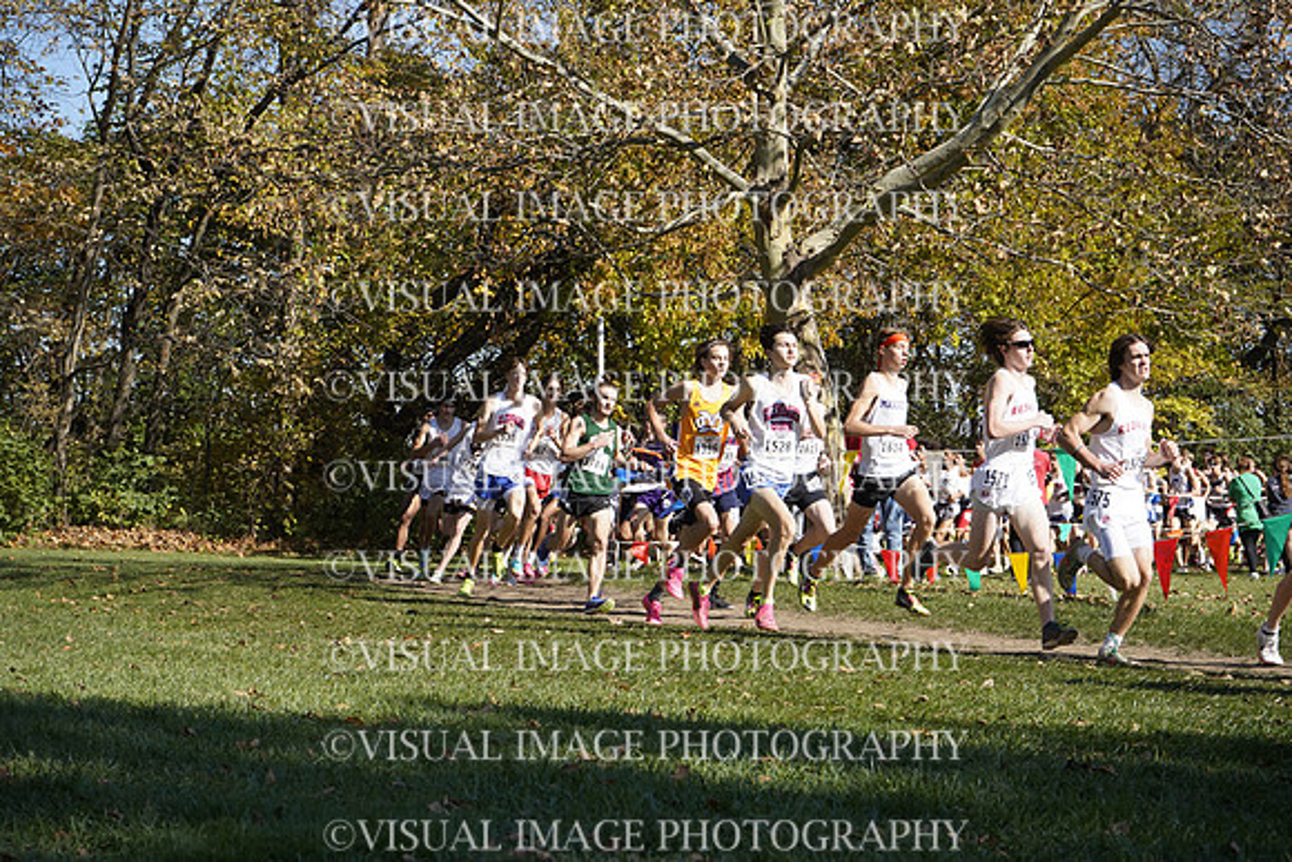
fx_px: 2513
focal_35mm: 70
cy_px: 431
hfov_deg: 28.8
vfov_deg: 19.5
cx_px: 646
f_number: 8
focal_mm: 70
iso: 1600
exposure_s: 1/2500
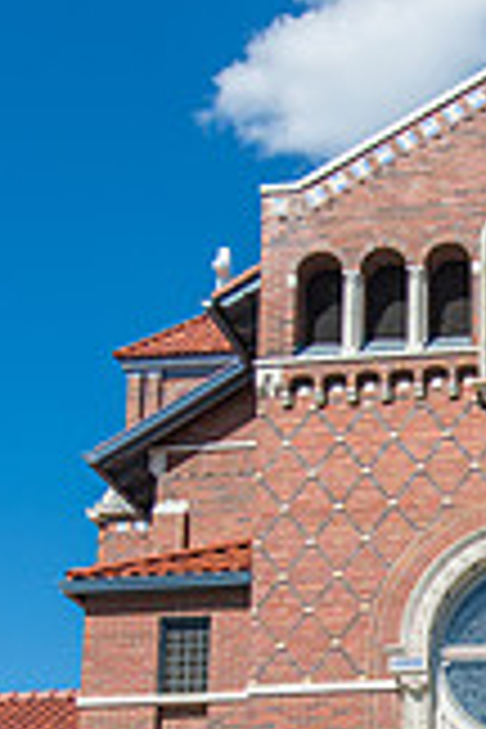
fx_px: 1802
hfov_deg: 14.9
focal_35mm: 89
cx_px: 554
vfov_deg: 22.1
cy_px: 706
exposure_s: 1/2000
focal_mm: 32
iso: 200
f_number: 4
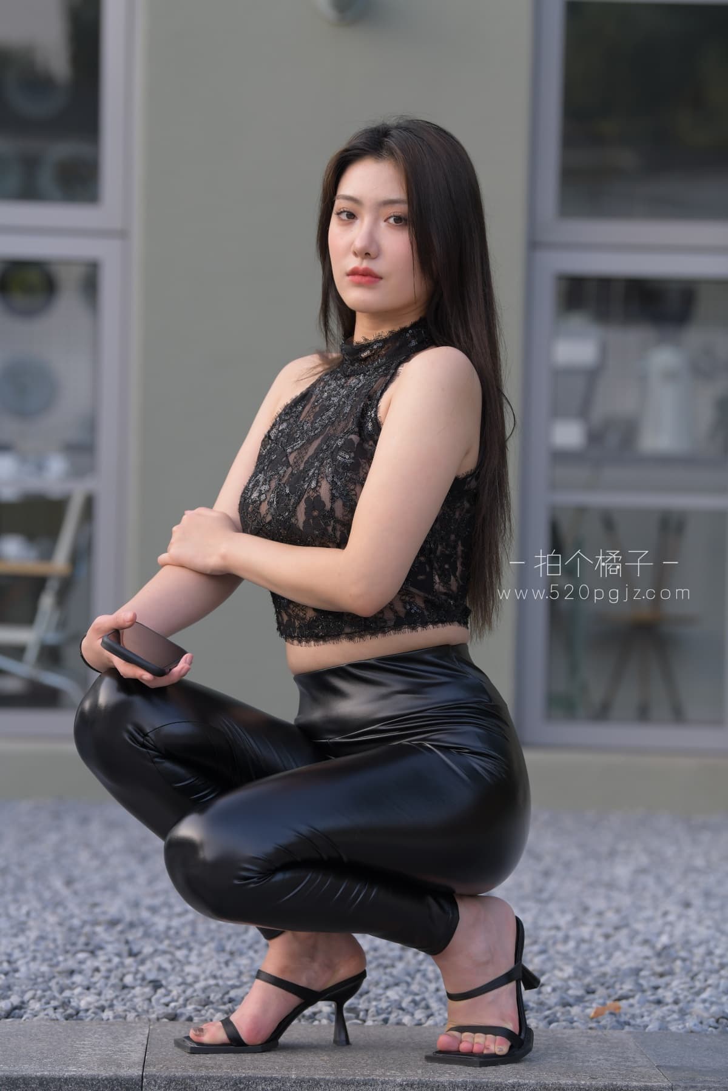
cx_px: 364
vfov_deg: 18.6
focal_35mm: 110
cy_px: 546
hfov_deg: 12.5
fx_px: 3336
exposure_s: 1/400
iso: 360
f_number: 4
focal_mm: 110
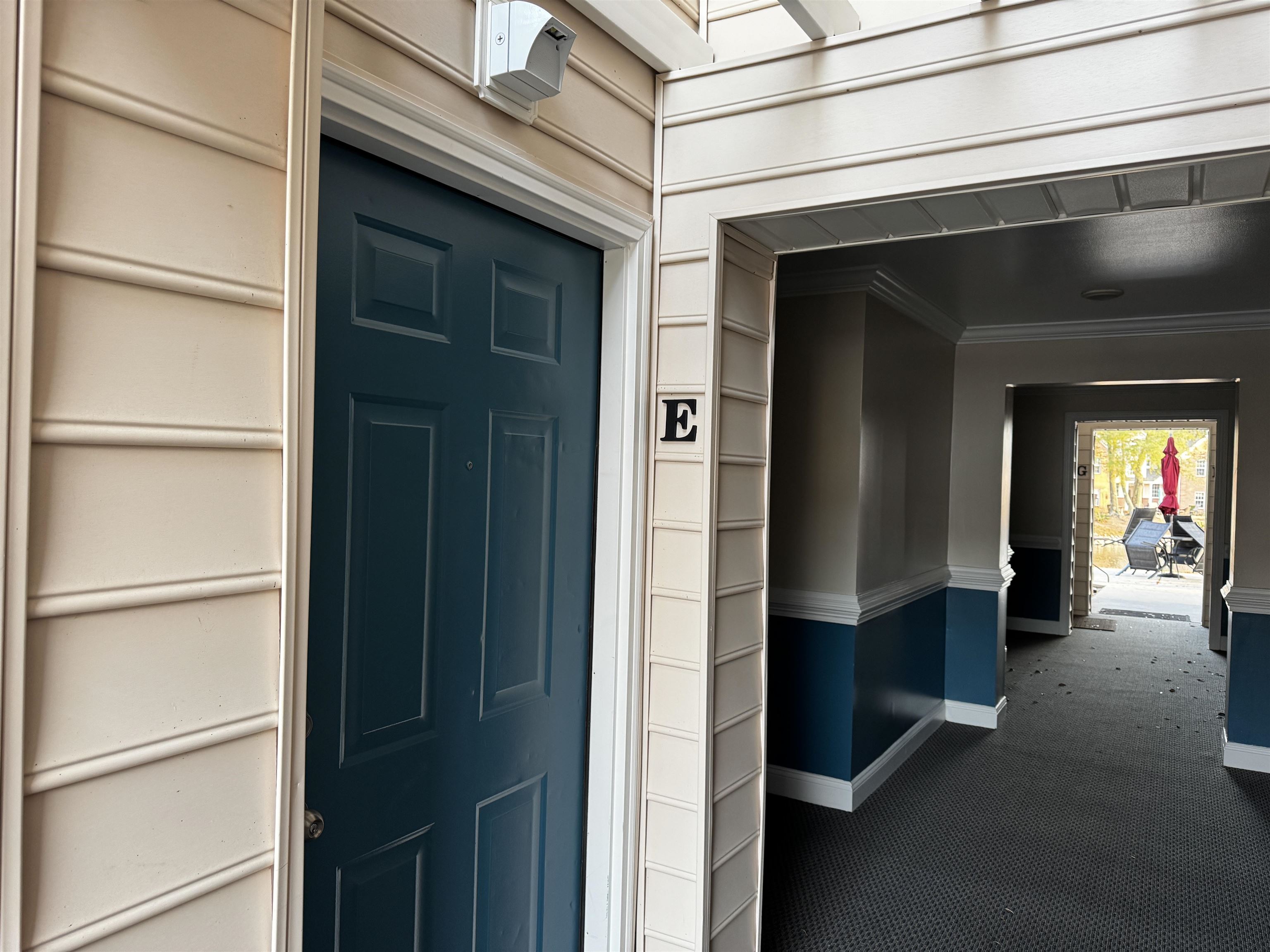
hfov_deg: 71.6
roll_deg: -1.5
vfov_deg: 56.8
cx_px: 635
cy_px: 476
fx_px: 881
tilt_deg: -1.1
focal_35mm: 24
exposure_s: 1/121
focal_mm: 6.76
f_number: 1.78
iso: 200
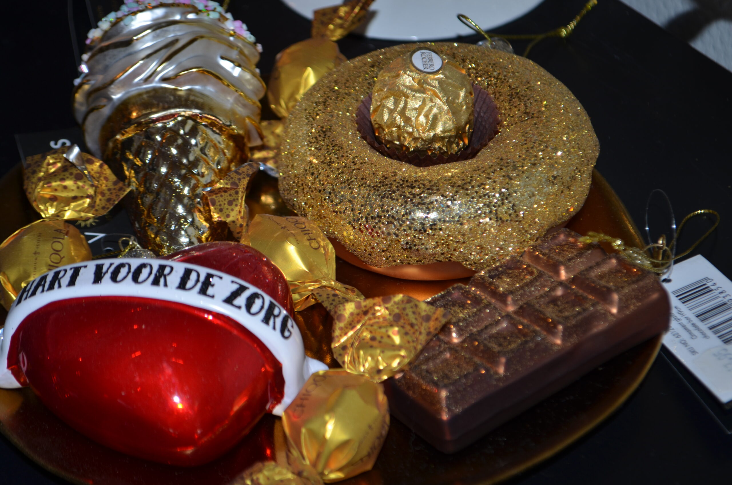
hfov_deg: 24.7
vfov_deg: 16.5
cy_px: 242
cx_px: 366
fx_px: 1674
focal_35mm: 82
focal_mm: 55
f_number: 5.6
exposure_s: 1/30
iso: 200
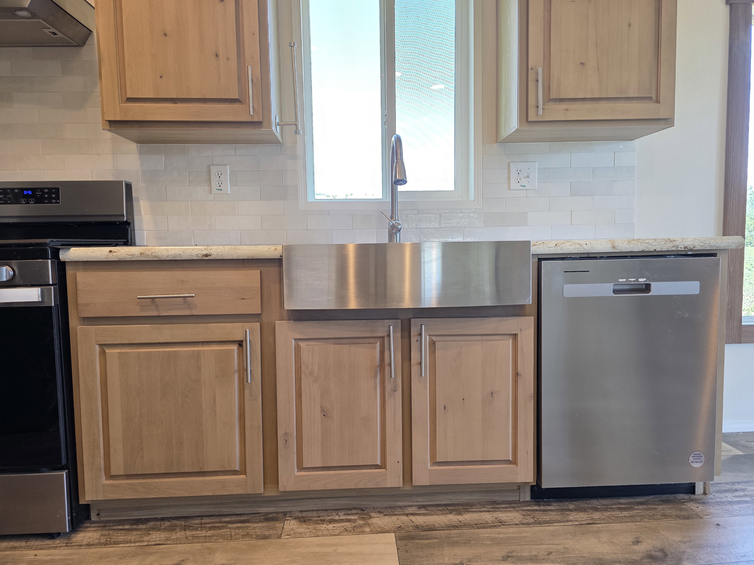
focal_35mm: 23
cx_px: 377
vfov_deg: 58.9
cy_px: 282
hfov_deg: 73.9
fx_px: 501
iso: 160
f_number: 1.7
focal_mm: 6.3
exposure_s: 1/120
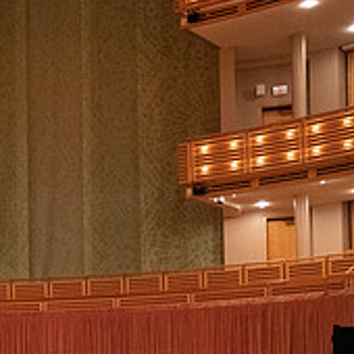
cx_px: -170
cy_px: 368
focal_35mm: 99
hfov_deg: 16.1
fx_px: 1145
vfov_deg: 17.1
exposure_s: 1/160
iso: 12800
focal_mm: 34
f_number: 2.8
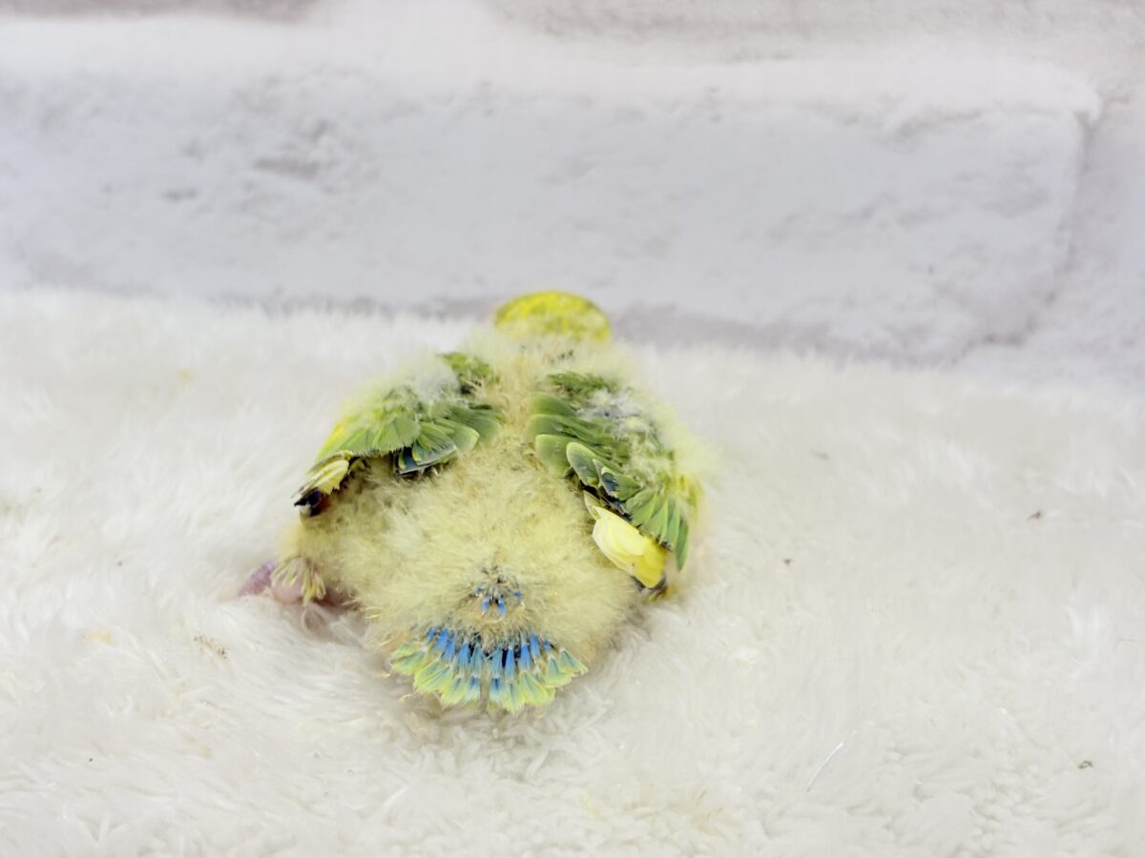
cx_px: 572
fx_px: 1720
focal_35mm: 52
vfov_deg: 28.0
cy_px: 429
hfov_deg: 36.8
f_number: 1.6
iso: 64
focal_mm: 5.96
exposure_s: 1/100
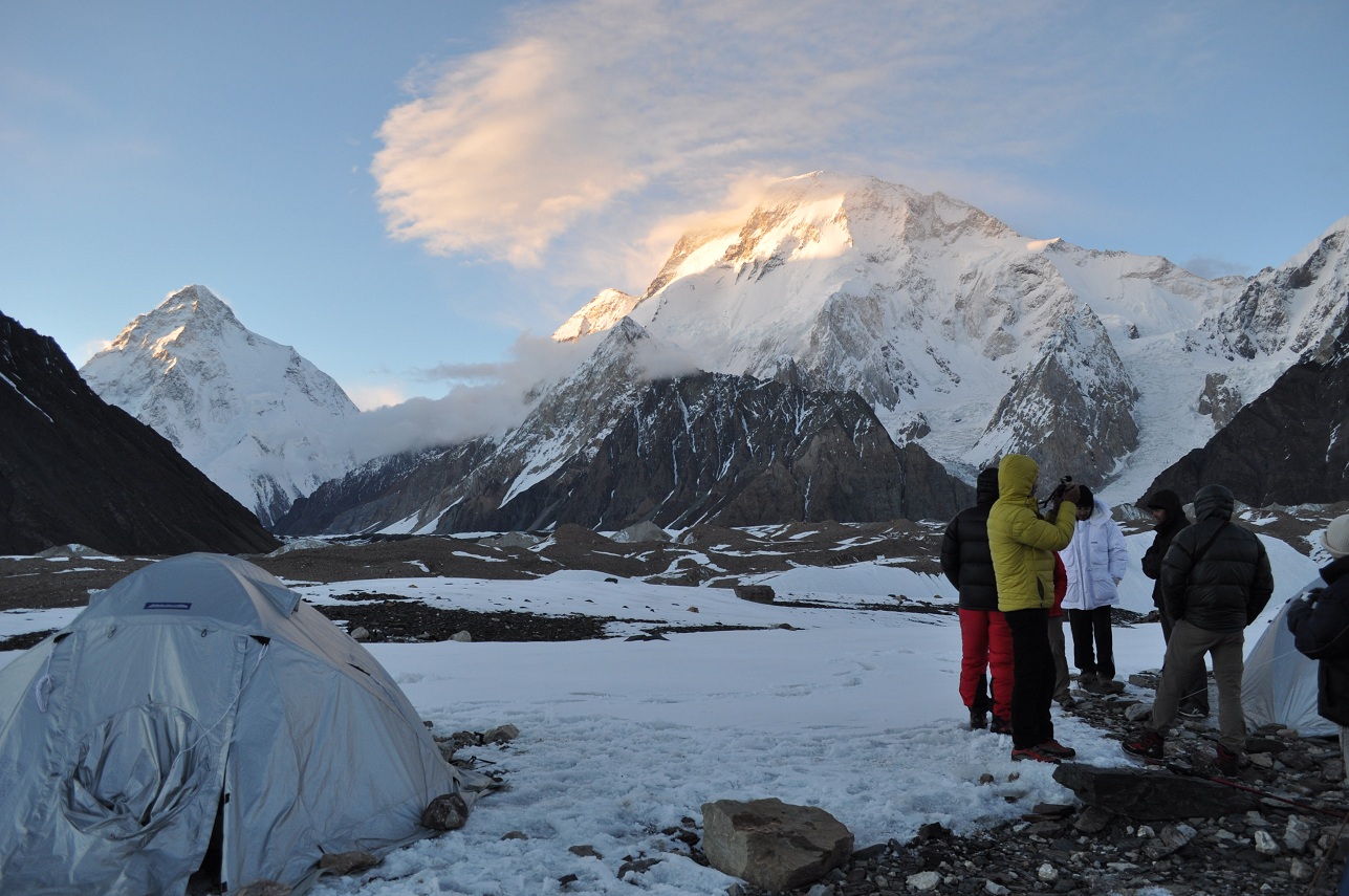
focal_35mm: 27
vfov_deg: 47.8
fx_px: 1011
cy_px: 448
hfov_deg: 67.4
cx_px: 674
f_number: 5.6
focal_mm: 18
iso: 280
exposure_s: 1/125
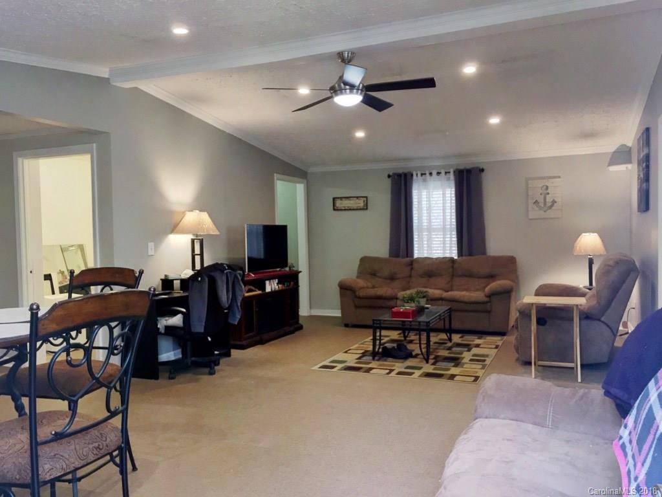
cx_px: 331
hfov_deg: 61.7
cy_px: 248
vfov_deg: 48.2
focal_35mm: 29
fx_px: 555
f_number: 2.2
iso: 160
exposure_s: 1/30
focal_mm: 4.15
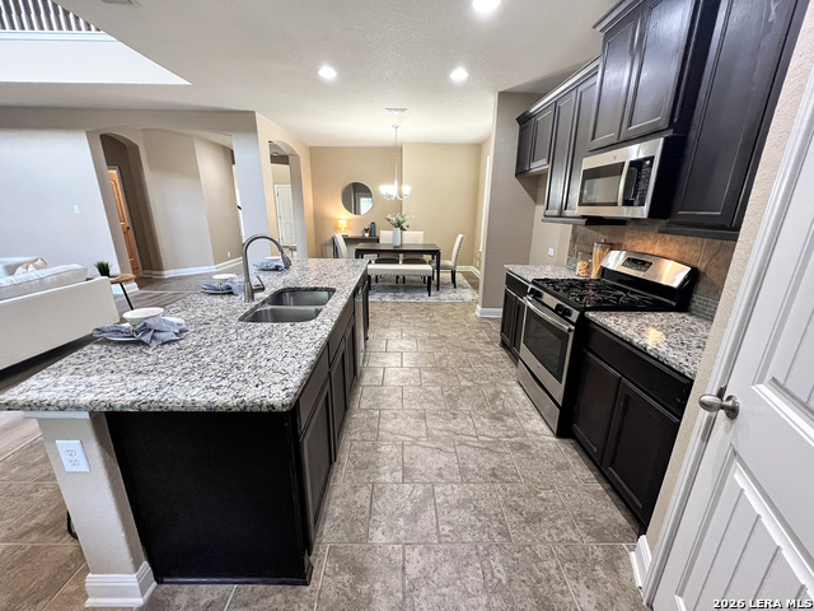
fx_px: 306
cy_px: 306
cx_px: 407
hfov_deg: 106.2
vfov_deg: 89.9
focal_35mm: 13
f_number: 1.8
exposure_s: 1/60
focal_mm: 1.57
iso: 320
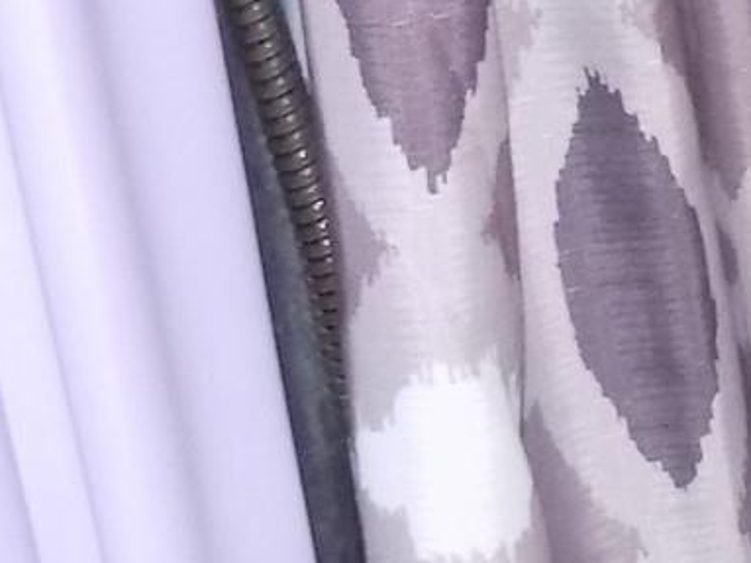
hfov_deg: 13.3
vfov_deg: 10.8
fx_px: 2668
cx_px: 1610
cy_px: -614
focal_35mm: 123
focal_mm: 4
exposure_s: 1/30
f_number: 3.1
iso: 200
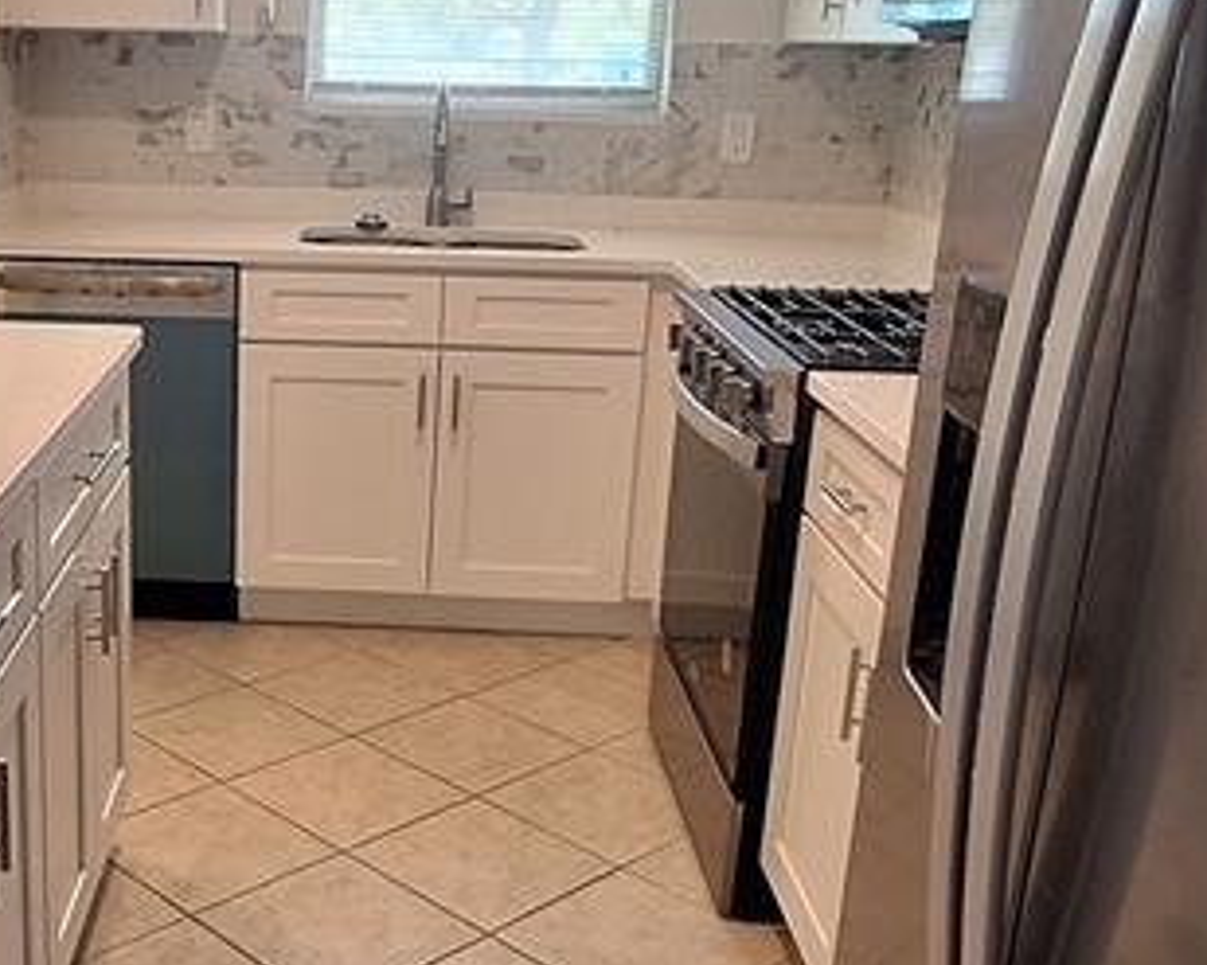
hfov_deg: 42.6
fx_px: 1500
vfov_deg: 35.6
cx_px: 320
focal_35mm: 42
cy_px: 539
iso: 100
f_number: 2.2
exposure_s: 1/40
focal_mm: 1.74
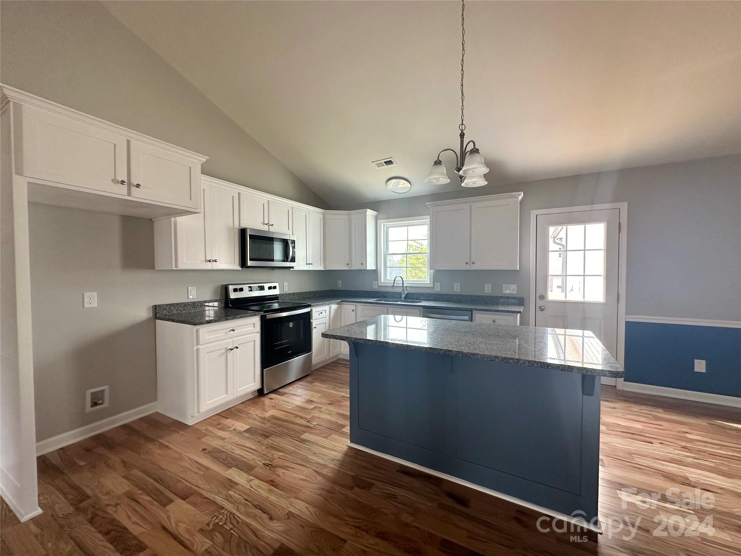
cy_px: 278
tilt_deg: -0.9
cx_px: 370
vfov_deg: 85.7
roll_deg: -0.1
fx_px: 300
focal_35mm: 14
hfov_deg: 102.1
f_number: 2.2
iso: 160
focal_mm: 2.22
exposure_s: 1/99
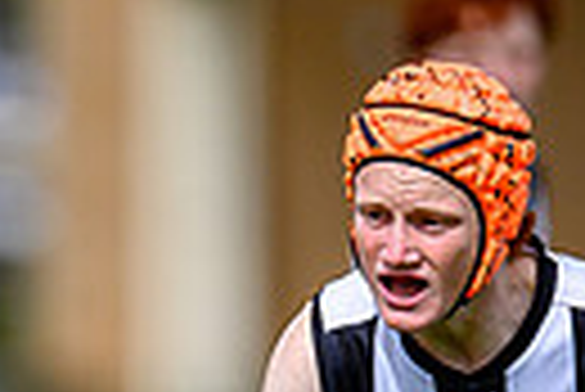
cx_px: -202
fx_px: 43533
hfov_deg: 0.8
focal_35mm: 2676
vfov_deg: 0.5
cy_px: 774
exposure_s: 1/1600
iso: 160
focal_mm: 500
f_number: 4
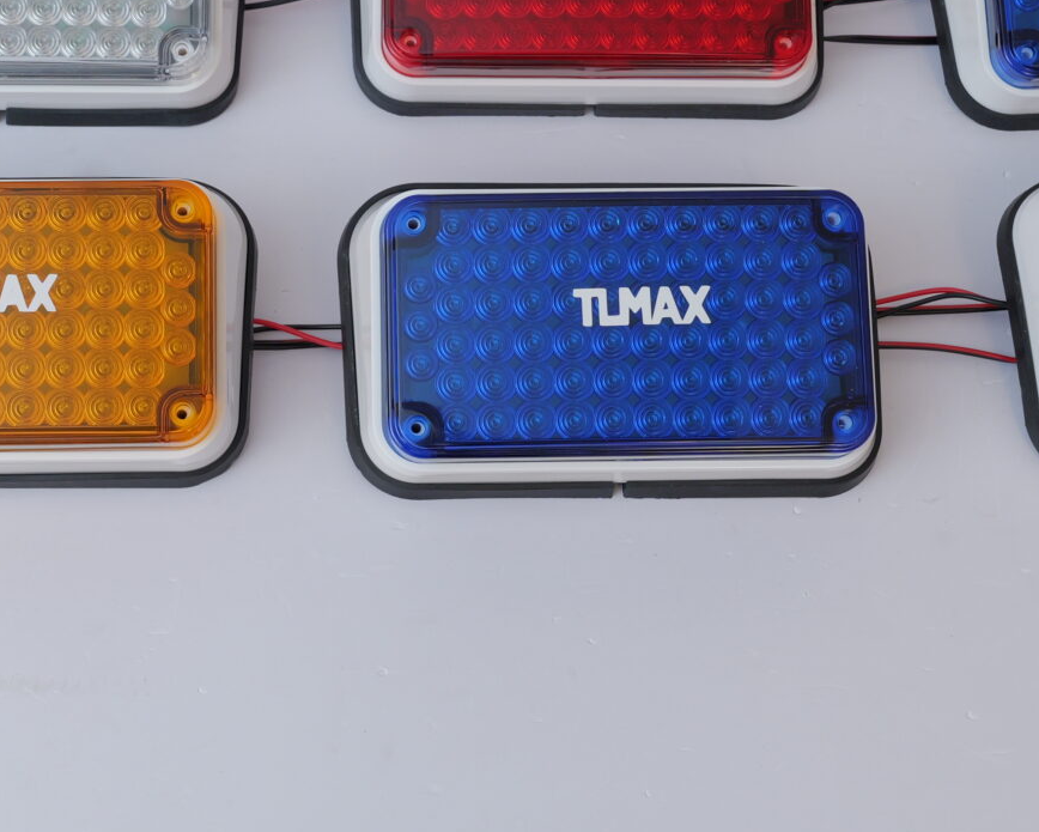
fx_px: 2553
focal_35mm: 83
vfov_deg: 18.3
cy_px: 107
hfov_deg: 22.9
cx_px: 360
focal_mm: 30
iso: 800
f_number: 10
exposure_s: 1/160
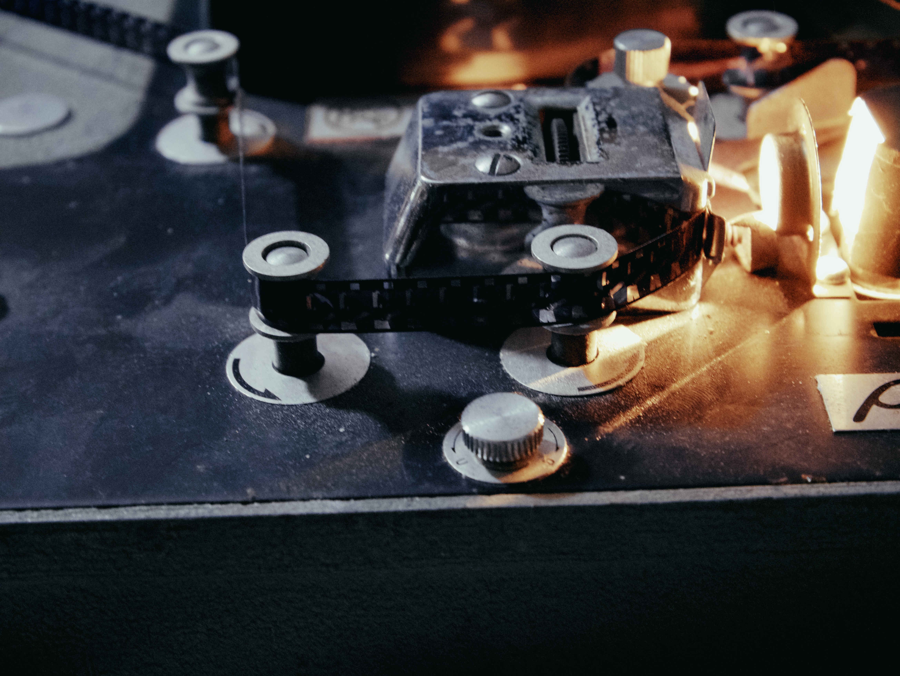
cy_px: 338
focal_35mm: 64
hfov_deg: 30.3
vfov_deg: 22.9
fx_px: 1665
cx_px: 450
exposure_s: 1/6
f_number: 5.6
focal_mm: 32
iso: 3200
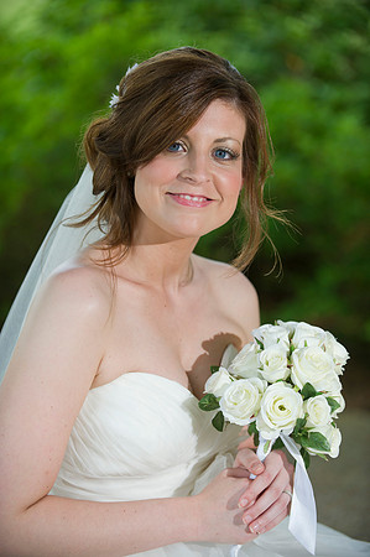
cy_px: 278
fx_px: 1576
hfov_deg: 13.4
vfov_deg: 20.0
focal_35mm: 102
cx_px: 185
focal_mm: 102
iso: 500
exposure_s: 1/800
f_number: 2.8
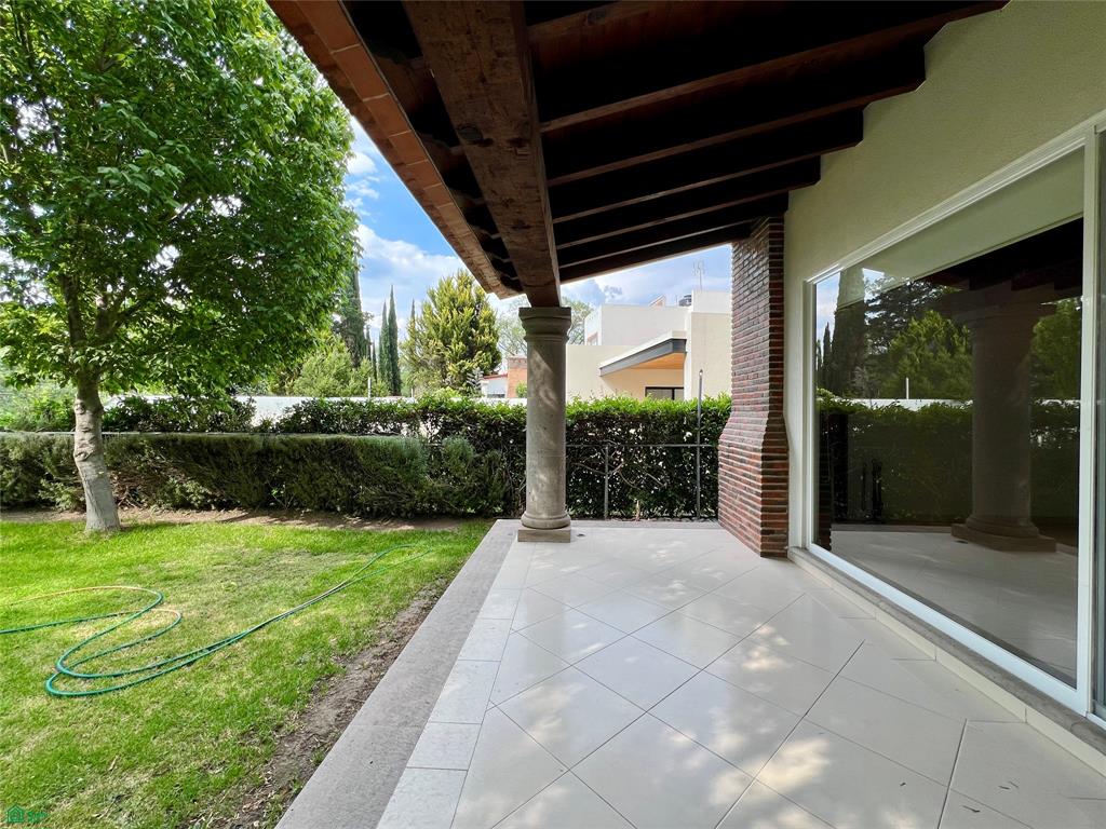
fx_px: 415
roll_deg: -0.7
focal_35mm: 13
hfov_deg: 106.2
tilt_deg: -0.4
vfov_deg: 89.9
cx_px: 553
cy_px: 414
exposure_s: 1/416
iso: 32
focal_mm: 1.57
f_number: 1.8
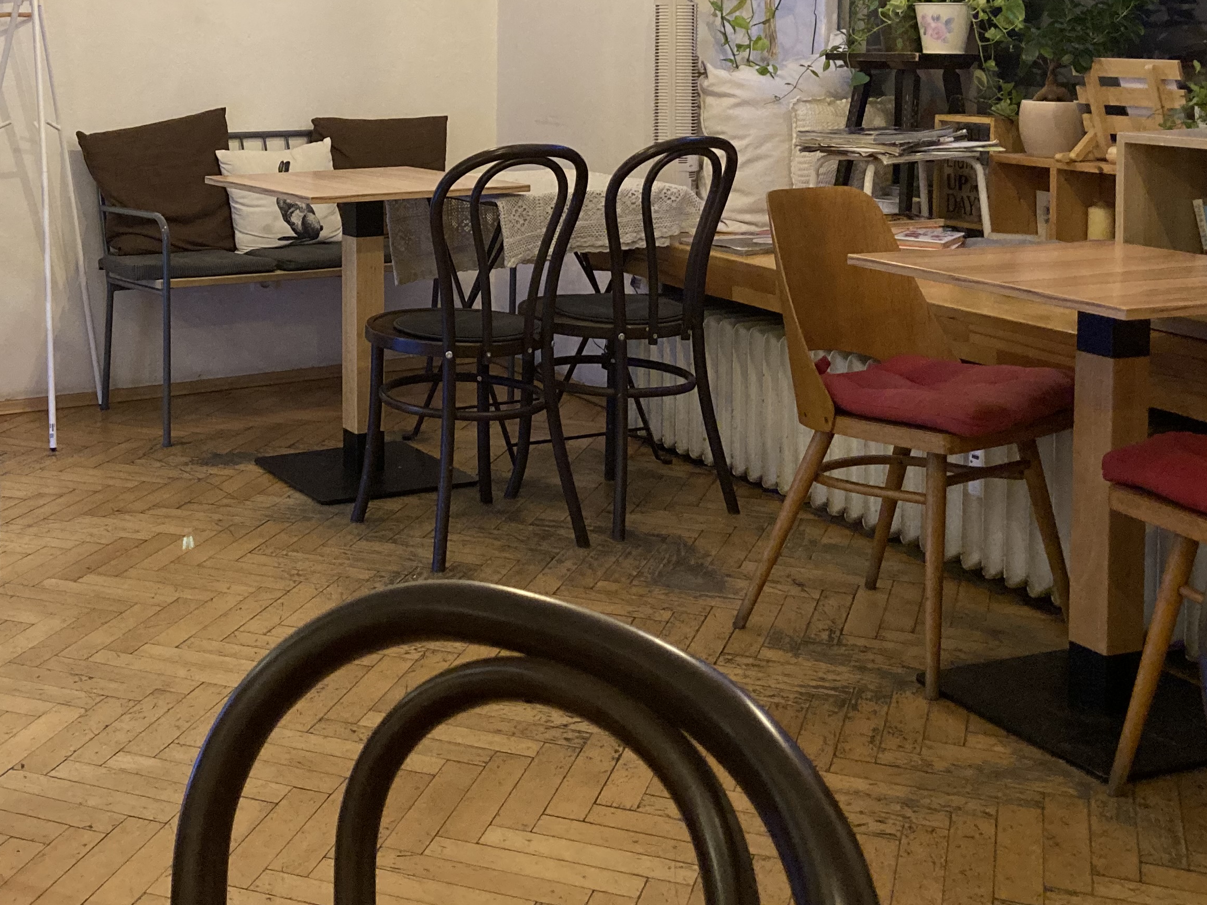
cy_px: 124
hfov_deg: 38.1
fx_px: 1709
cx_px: 333
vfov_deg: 28.7
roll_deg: -0.2
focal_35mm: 49
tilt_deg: -2.3
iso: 250
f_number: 1.8
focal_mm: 3.99
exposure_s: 1/33
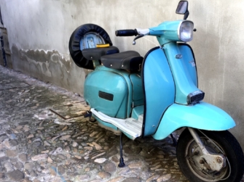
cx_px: 146
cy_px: 96
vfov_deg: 36.8
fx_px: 275
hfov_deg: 47.6
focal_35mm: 39
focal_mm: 4.15
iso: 25
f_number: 2.2
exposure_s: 1/100
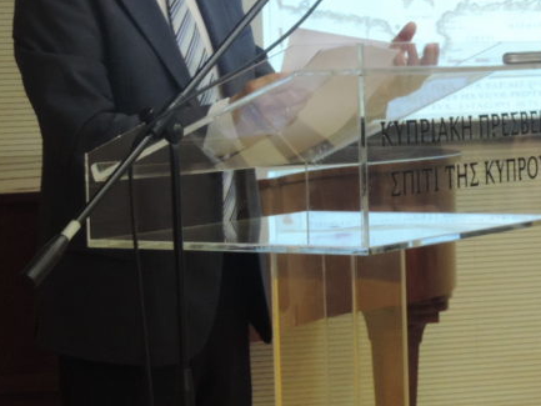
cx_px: 274
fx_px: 2032
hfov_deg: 15.2
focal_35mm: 130
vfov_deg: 11.4
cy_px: 106
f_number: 3.7
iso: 400
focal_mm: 9.8
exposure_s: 1/30
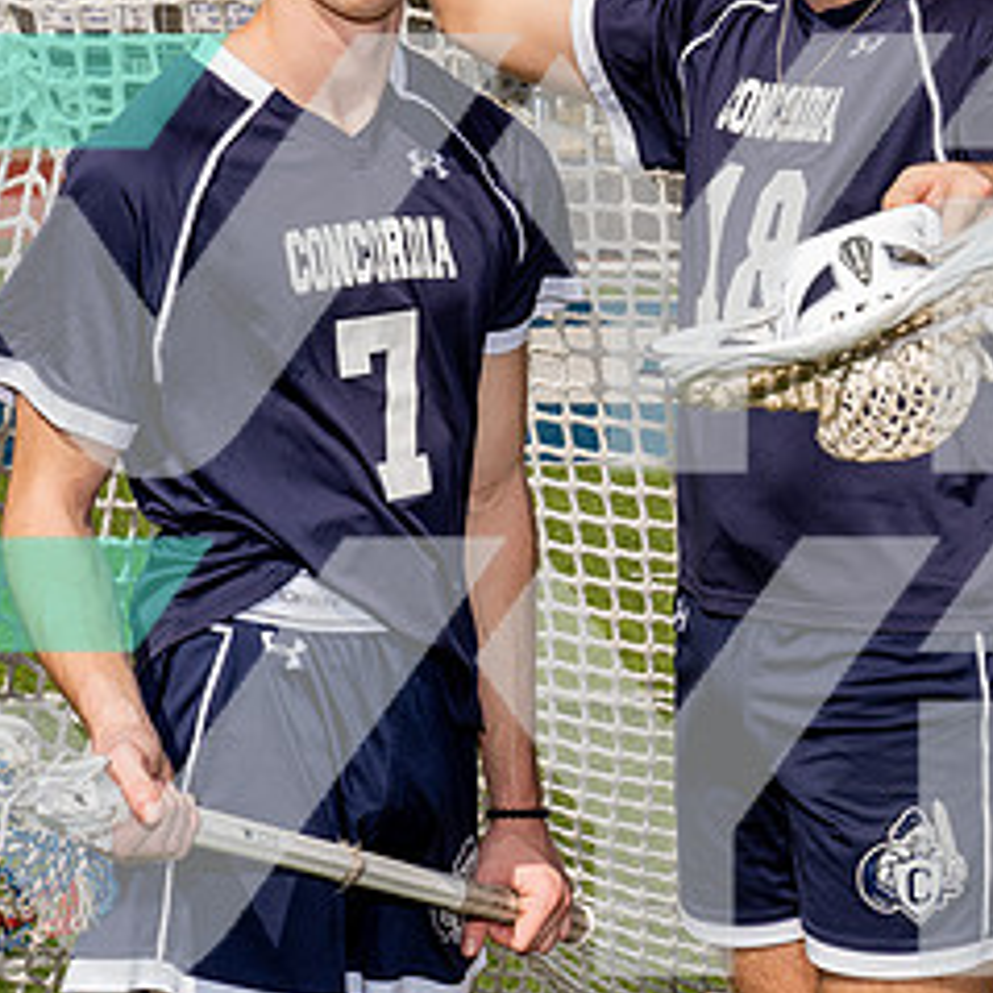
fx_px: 3408
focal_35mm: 105
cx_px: 852
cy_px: 256
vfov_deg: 16.5
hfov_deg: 16.4
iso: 100
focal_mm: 51
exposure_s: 1/250
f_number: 11
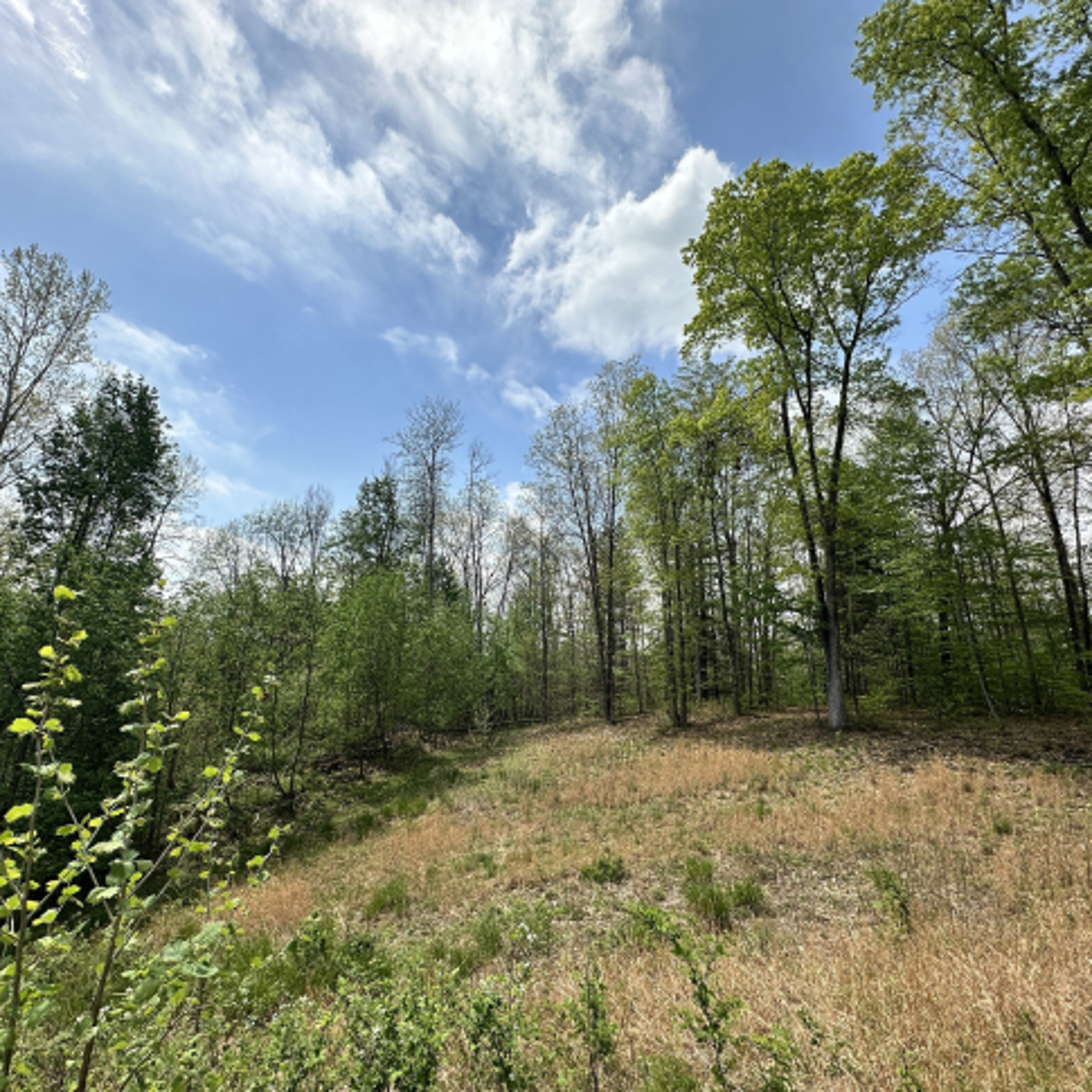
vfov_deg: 84.0
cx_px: 514
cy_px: 545
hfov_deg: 83.9
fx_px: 607
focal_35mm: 17
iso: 50
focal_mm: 2.22
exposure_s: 1/2564
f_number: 2.2
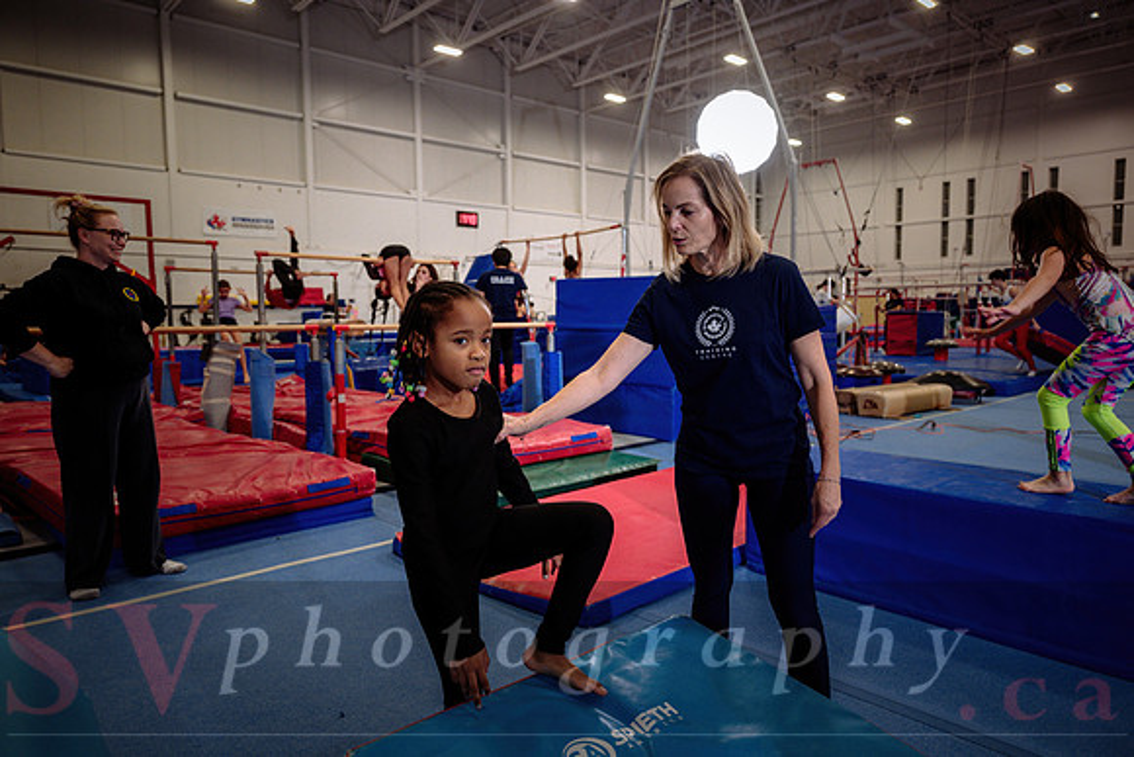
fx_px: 756
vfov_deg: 53.2
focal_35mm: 24
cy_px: 378
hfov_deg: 73.7
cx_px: 567
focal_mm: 24
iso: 800
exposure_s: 1/320
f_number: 3.5
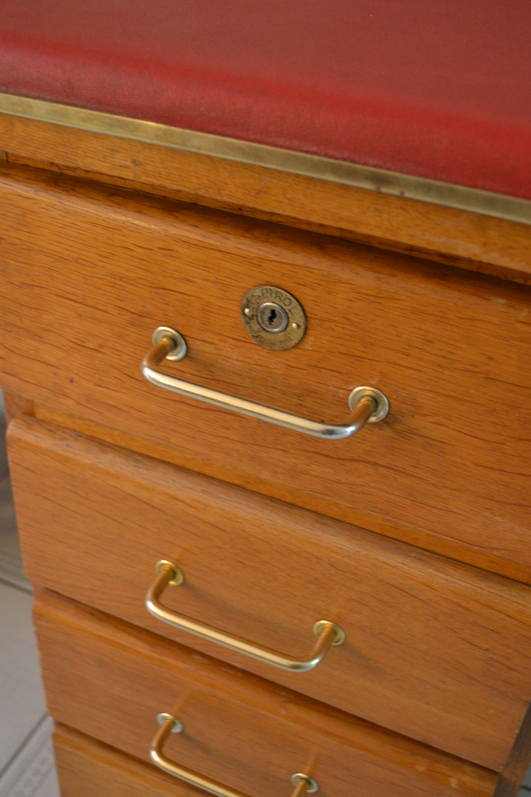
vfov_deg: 51.8
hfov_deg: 35.9
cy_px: 430
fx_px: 819
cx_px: 280
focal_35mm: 37
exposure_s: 1/10
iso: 1600
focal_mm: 22
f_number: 4
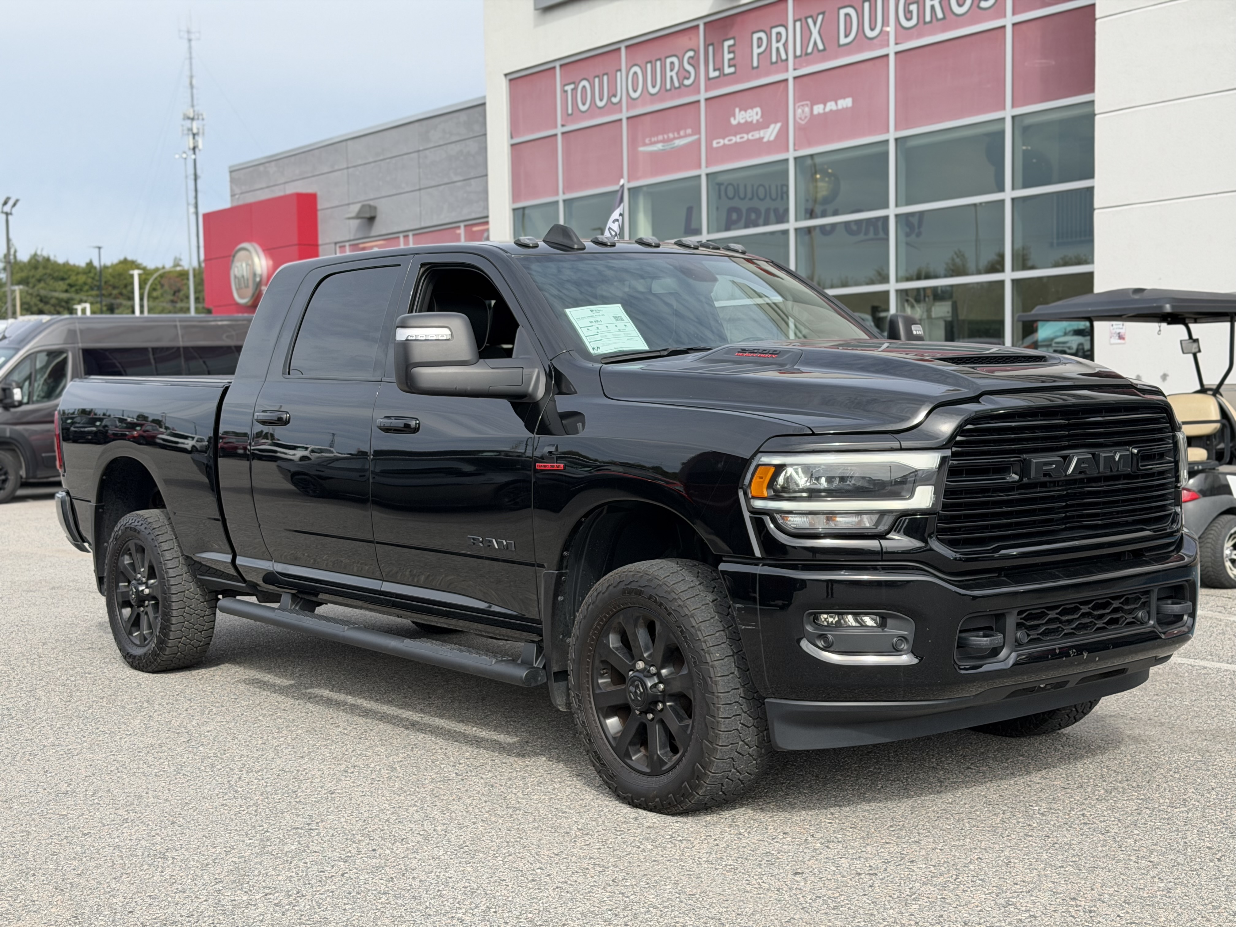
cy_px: 464
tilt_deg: -2.6
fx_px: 1714
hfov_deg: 39.7
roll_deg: +0.2
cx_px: 618
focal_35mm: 48
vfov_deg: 30.3
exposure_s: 1/2415
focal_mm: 6.76
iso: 80
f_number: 1.78
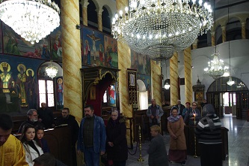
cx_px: 122
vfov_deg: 47.6
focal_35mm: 27
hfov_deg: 67.5
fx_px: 186
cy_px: 98
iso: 800
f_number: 4
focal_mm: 10
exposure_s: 1/25
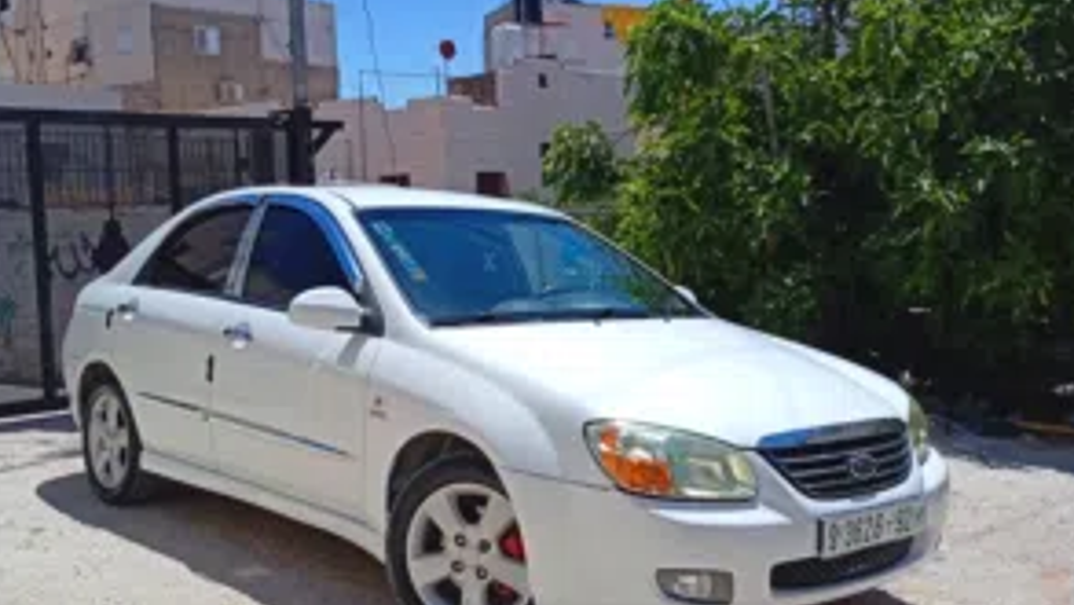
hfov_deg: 47.3
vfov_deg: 27.7
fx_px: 1225
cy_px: 288
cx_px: 535
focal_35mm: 43
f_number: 1.8
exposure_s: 1/2299
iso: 51
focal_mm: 3.84
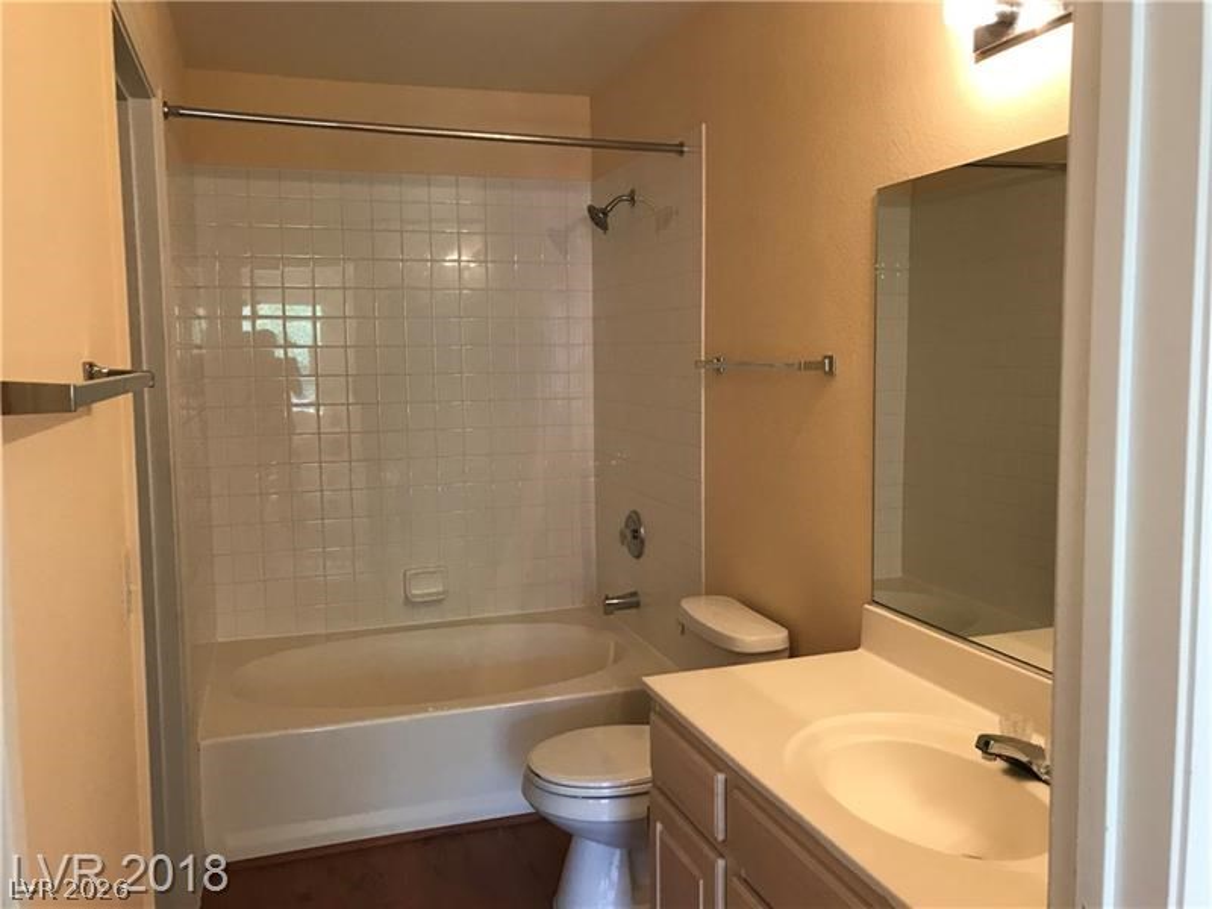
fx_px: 980
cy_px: 454
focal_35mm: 28
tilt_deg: -6.5
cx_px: 606
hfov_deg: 63.4
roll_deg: +1.2
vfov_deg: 49.7
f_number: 1.8
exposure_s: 1/30
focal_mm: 3.99
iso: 40
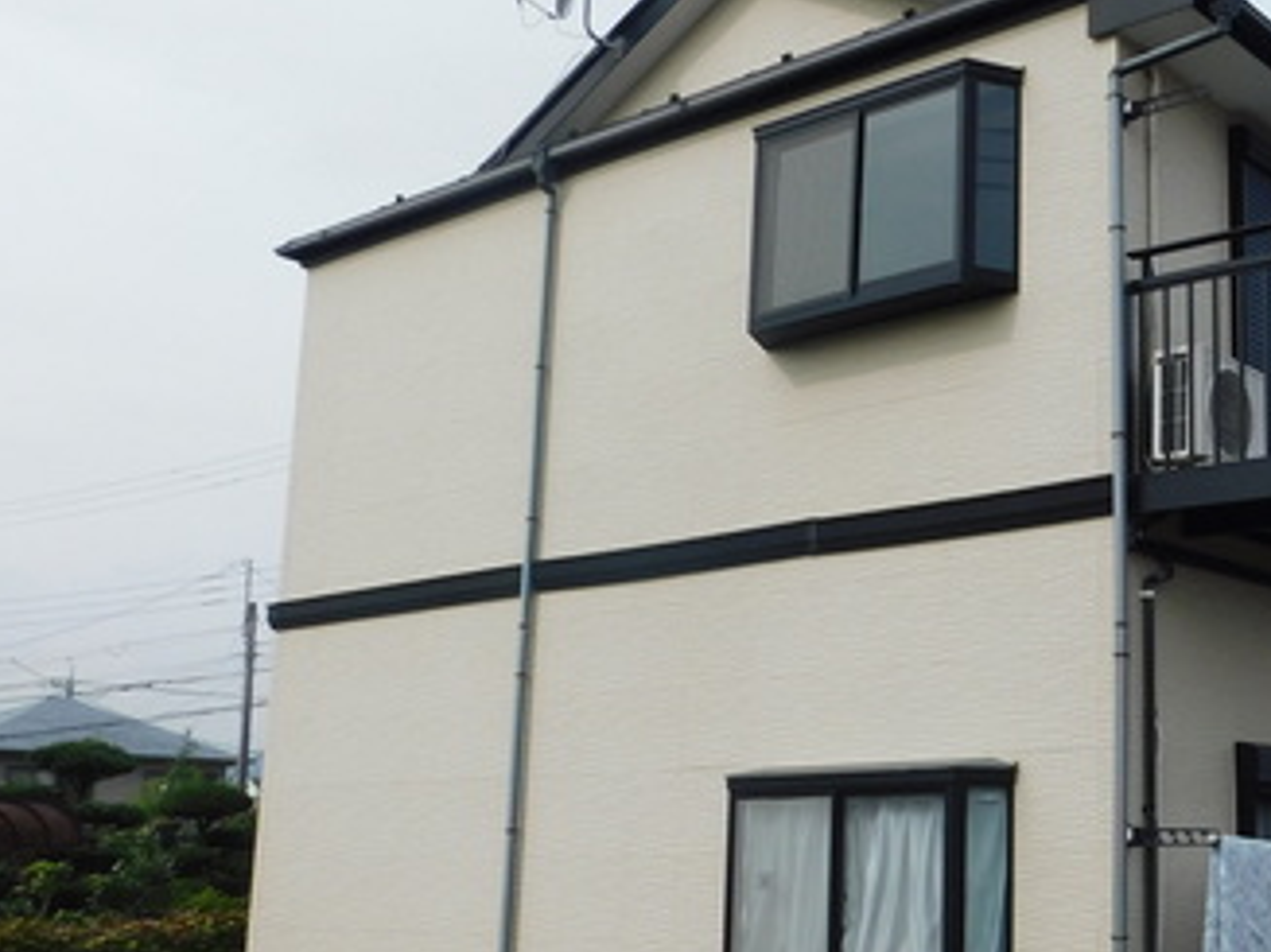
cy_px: 556
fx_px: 1652
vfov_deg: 32.1
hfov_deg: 38.5
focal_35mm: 45
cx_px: 1197
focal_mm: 4
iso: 125
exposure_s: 1/400
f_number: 6
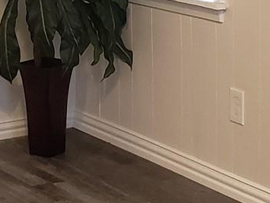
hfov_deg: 13.2
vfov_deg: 9.7
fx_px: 1170
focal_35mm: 150
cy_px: -83
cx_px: 99
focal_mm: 4.3
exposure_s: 1/40
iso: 250
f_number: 2.4
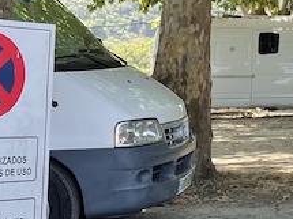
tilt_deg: +4.0
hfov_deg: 13.9
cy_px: -39
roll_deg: -0.7
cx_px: 555
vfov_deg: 11.7
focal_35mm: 124
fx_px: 1049
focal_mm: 4.2
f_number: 1.6
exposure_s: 1/321
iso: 32
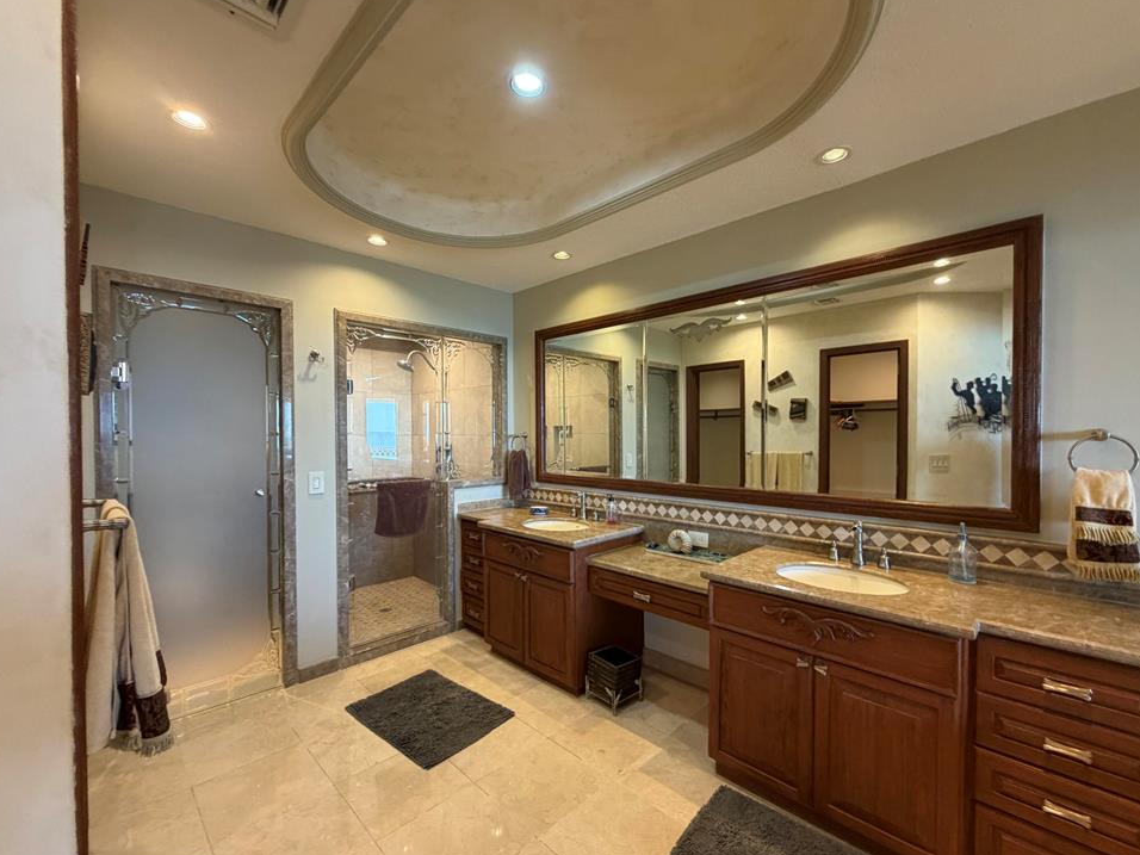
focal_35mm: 15
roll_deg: +1.9
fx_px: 494
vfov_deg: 81.7
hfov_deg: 98.1
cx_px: 595
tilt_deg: -0.4
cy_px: 441
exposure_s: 1/60
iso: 250
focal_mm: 2.22
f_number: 2.2
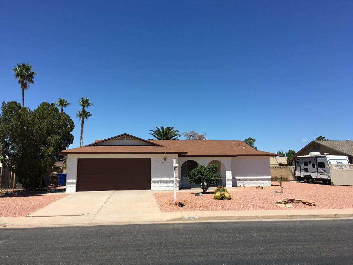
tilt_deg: +8.9
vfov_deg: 48.2
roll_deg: +0.2
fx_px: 296
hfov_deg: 61.7
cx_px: 176
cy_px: 132
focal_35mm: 29
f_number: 2.2
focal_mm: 4.15
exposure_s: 1/1972
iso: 25
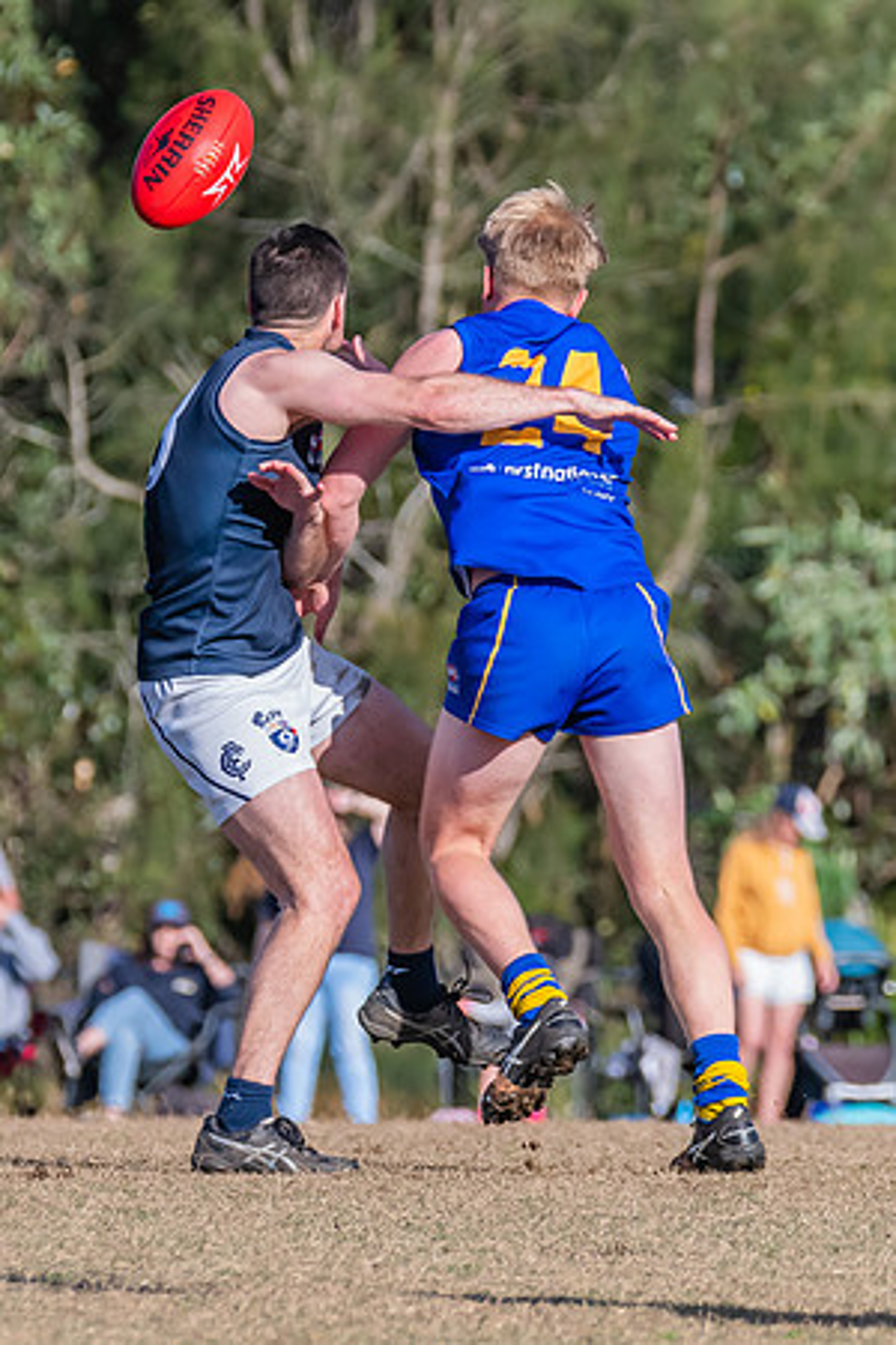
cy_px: 427
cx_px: 393
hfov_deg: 2.0
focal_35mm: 699
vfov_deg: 3.0
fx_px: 26081
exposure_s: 1/2000
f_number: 7.1
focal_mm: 290
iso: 800
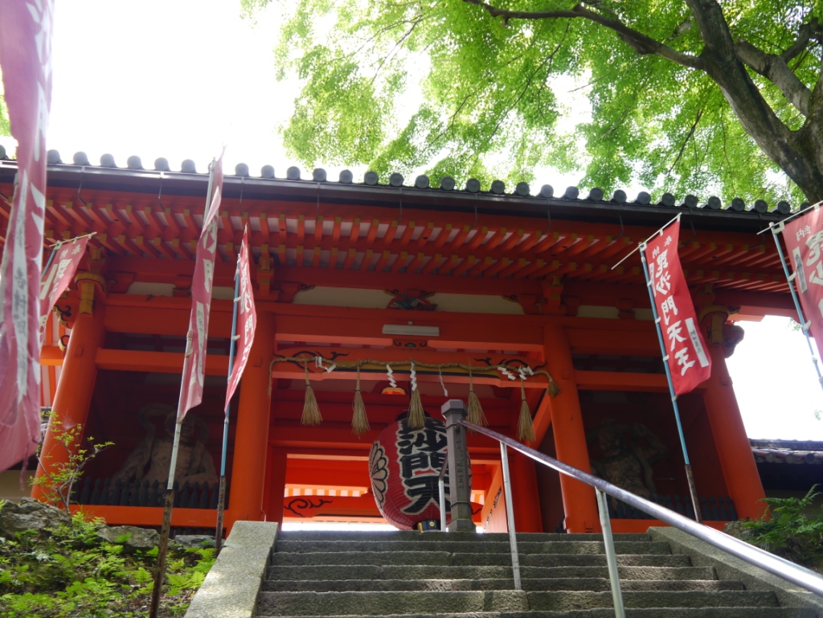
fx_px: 903
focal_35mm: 38
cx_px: 412
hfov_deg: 49.0
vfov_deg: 37.7
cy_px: 309
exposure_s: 1/60
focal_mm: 19
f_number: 4.2
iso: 160
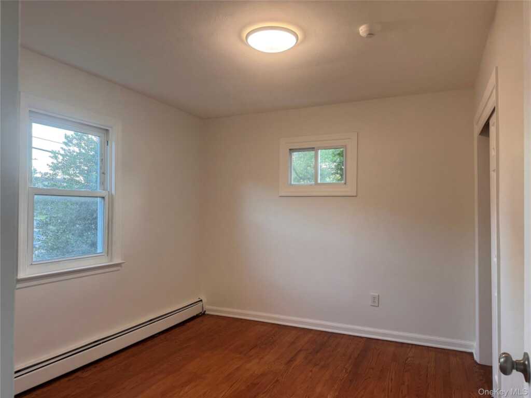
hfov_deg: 71.6
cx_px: 266
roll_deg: -0.5
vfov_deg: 56.8
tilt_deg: +0.9
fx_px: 368
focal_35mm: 24
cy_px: 199
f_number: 1.78
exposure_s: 1/111
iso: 125
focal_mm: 6.76
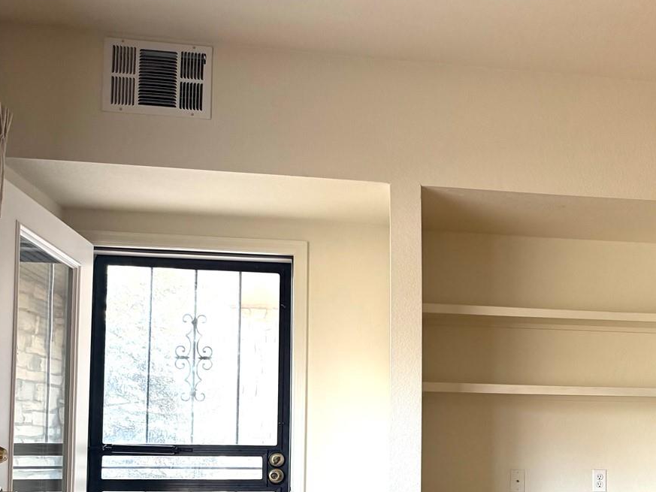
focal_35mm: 44
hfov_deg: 40.1
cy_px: 439
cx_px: 579
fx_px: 834
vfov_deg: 31.4
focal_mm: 6.76
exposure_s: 1/112
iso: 200
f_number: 1.78
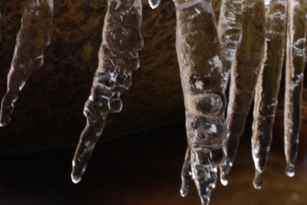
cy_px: 43
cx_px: 95
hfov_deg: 11.0
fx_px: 1596
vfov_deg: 7.4
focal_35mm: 187
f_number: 16
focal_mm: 50
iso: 50
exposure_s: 3.2
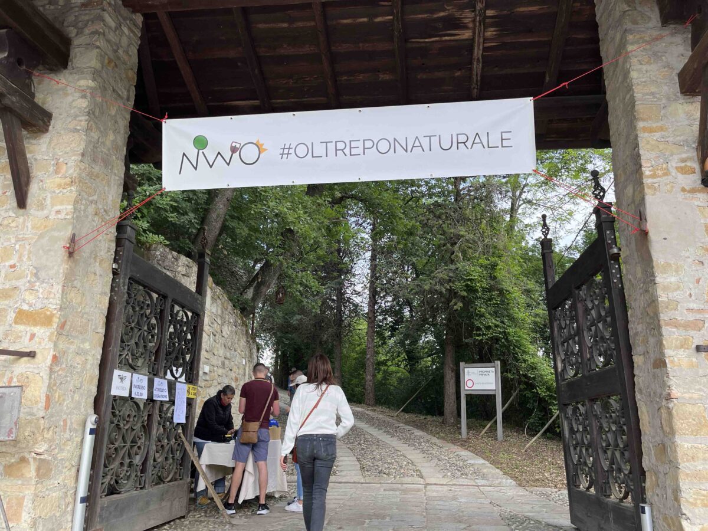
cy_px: 266
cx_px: 354
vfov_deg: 53.1
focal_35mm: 26
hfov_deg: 67.3
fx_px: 532
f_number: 1.6
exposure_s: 1/727
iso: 50
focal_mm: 5.1
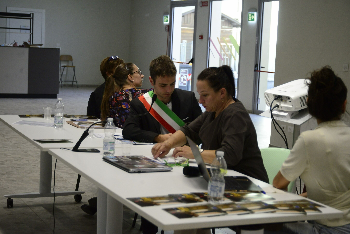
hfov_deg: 31.0
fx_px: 632
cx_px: 175
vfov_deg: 20.9
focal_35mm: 65
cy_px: 117
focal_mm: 65
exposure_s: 1/500
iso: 3200
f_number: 5
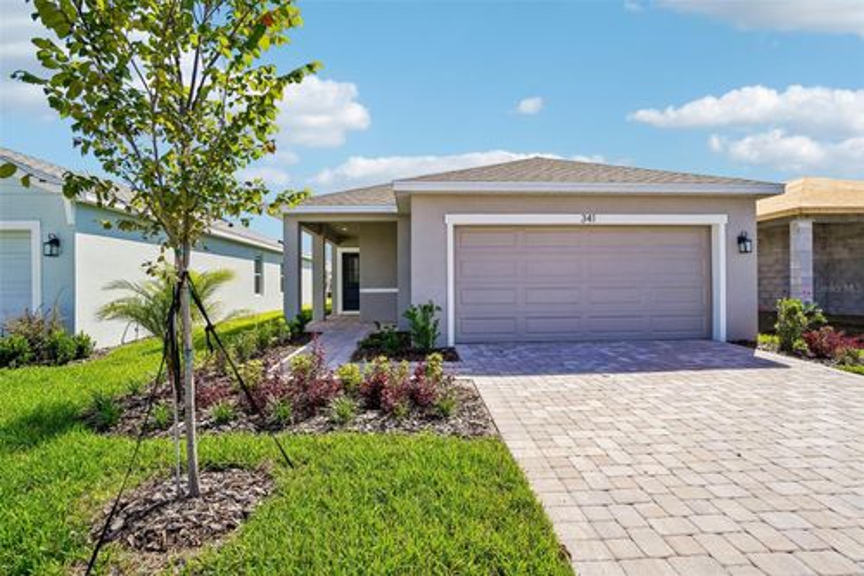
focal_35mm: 18
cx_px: 432
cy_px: 288
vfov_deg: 67.3
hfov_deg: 90.0
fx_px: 432
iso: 100
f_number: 8
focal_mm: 12
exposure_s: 1/250
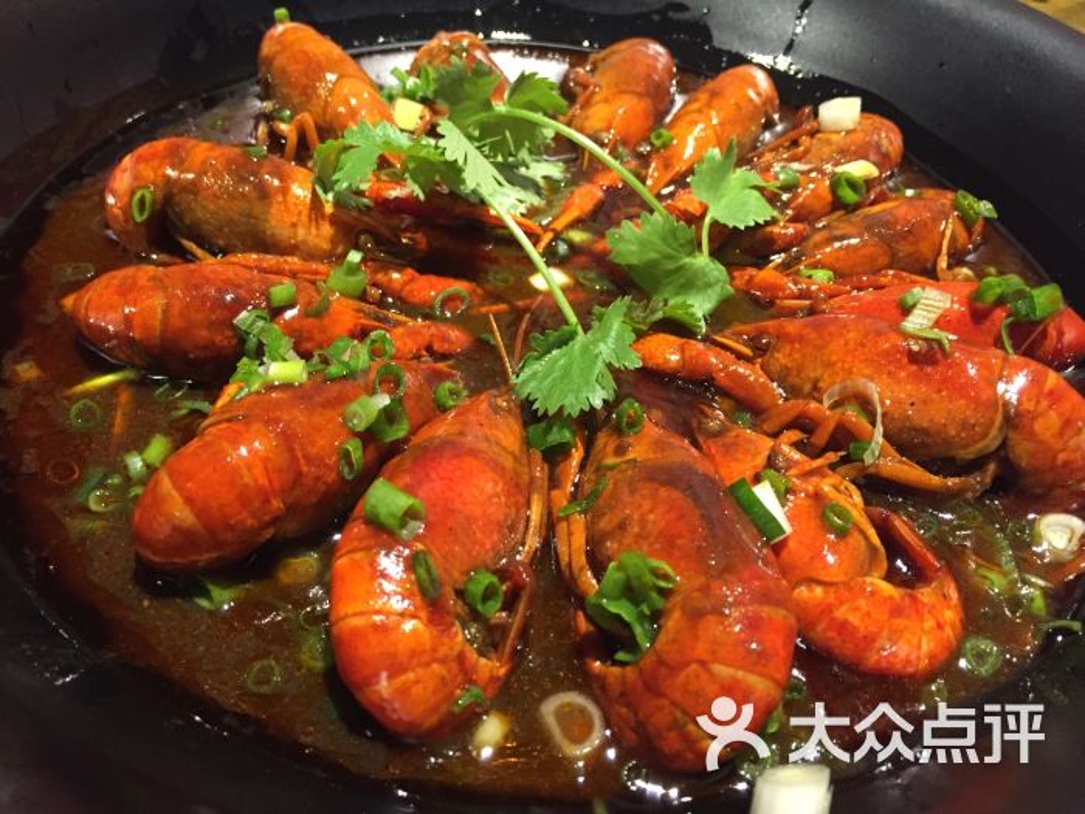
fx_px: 909
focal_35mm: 29
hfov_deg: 61.7
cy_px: 407
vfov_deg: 48.2
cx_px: 542
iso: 250
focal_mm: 4.15
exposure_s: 1/25
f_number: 2.2
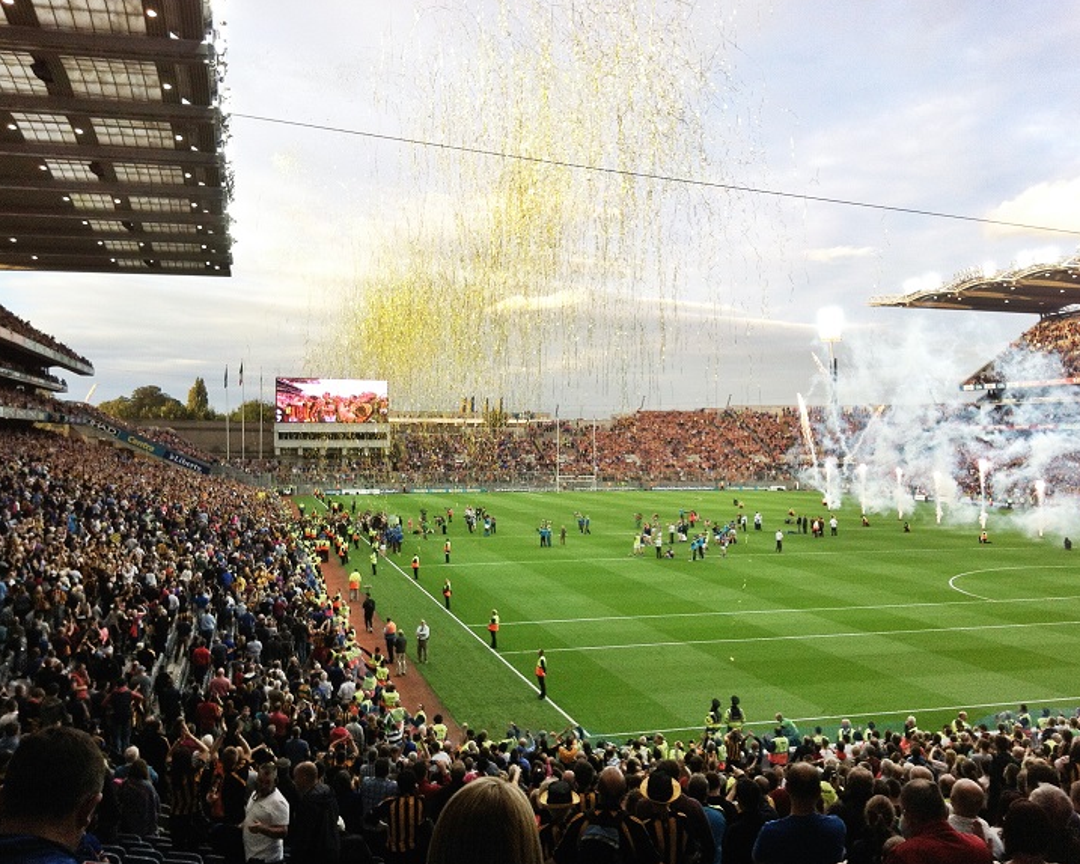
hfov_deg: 49.1
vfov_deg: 40.1
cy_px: 433
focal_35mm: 37
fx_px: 1183
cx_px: 551
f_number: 2.8
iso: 80
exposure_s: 1/163
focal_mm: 3.85
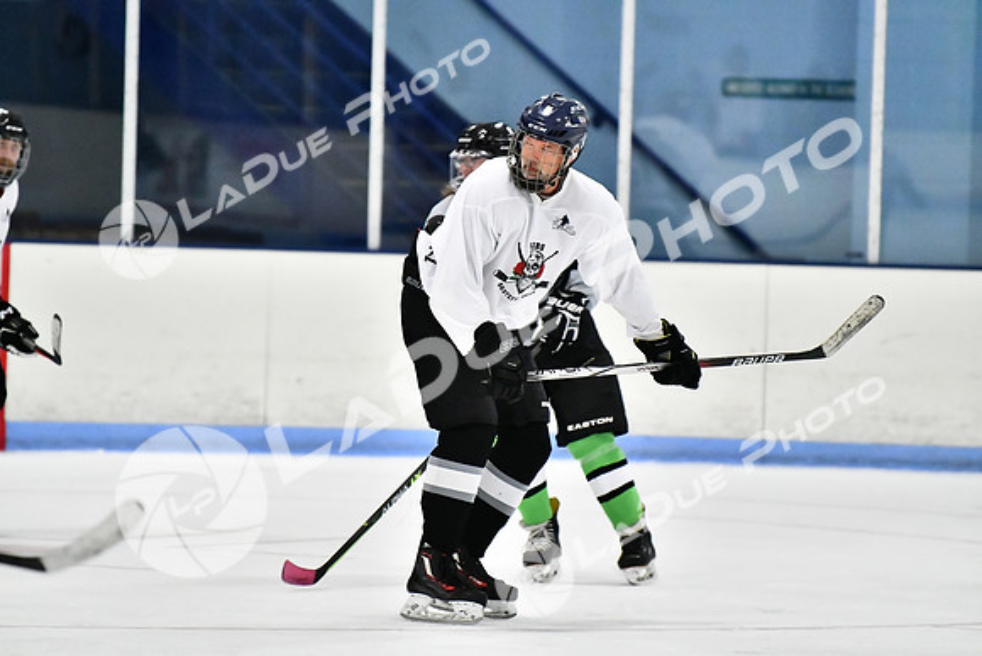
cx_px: 491
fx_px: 8185
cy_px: 328
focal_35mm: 300
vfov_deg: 4.6
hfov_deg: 6.9
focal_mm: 200
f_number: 2.8
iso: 8000
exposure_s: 1/1600
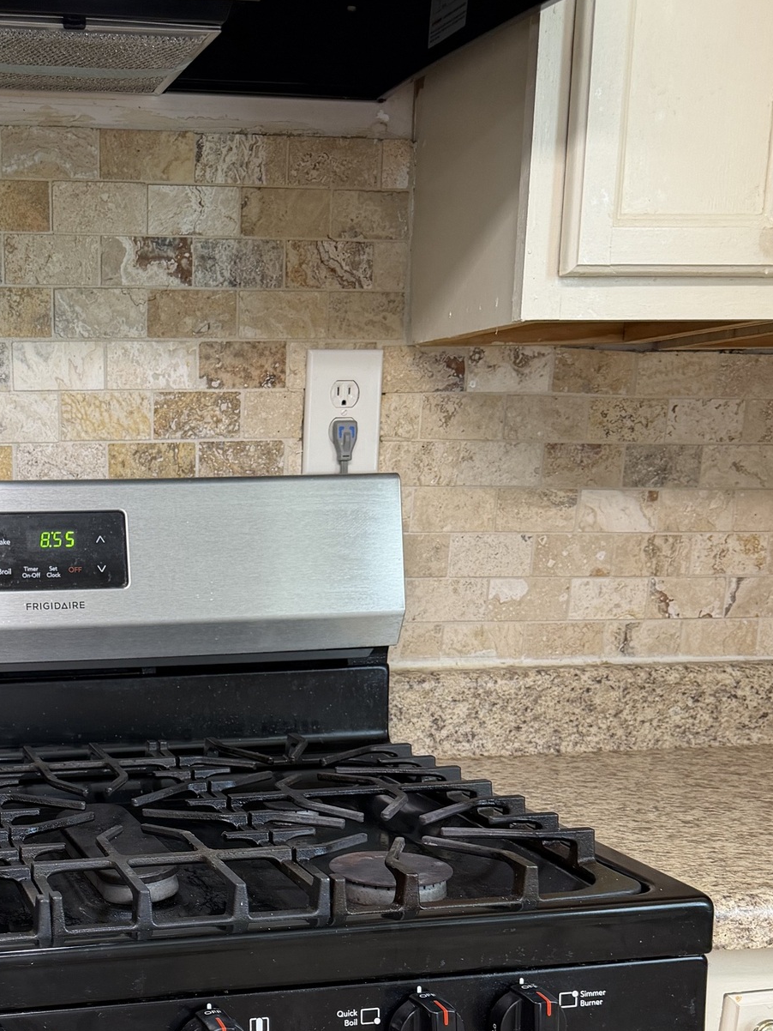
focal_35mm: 46
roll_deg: +0.9
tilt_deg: -15.0
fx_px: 1369
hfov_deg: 30.1
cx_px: 64
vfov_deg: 39.2
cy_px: 862
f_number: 1.78
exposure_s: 1/60
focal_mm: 6.76
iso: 125
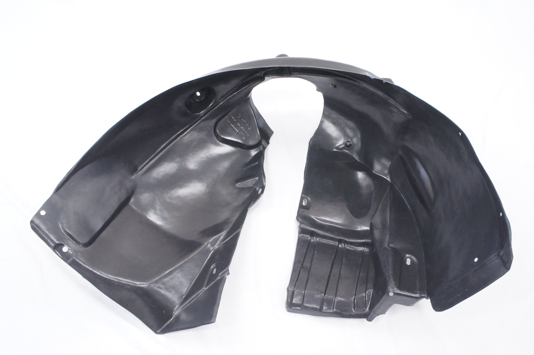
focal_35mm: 38
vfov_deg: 35.4
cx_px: 267
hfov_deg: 51.3
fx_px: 556
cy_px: 178
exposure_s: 1/10
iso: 1600
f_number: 11
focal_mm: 25
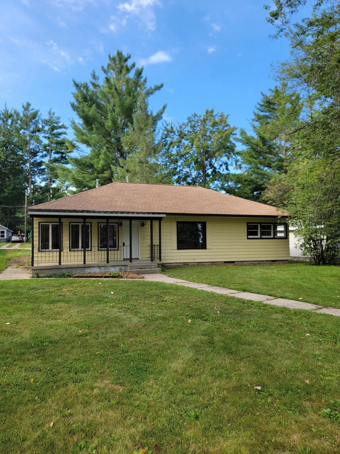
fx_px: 314
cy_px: 227
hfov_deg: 56.8
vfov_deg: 71.6
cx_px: 170
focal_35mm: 24
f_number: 1.8
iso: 16
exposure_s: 1/311
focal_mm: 6.7
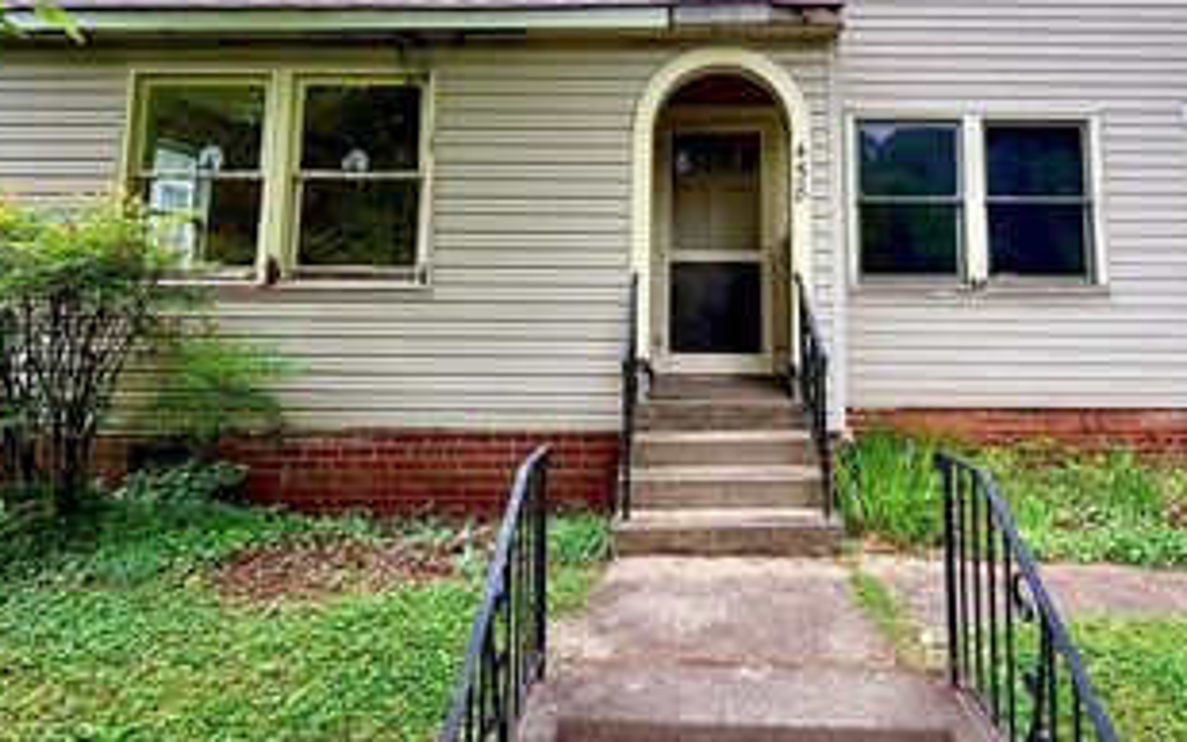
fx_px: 776
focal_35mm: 24
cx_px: 688
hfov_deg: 74.3
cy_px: 206
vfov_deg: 49.4
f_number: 2.2
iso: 40
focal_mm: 2.22
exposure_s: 1/225
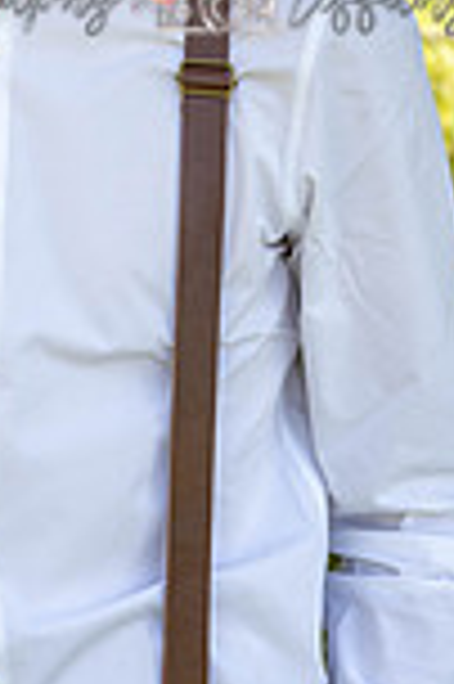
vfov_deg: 21.7
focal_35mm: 93
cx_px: -43
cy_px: 166
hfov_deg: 14.3
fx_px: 1763
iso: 250
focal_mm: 31.5
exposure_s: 1/250
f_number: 4
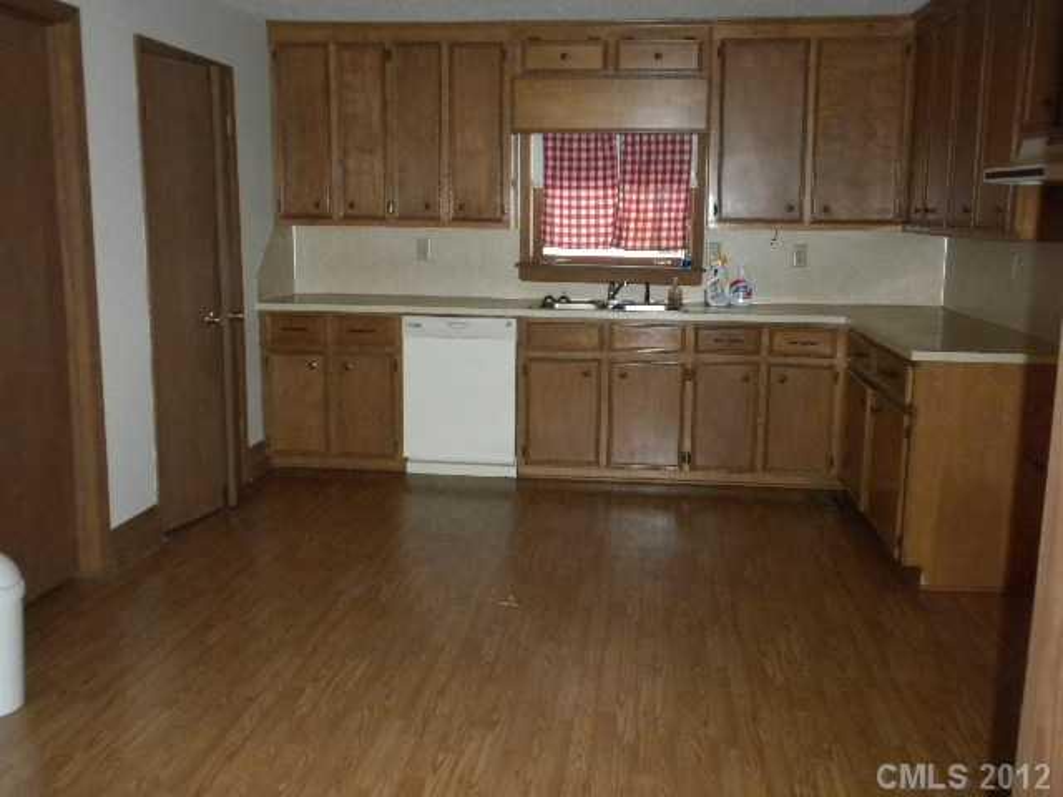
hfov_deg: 50.1
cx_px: 532
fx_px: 1136
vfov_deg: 38.7
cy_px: 398
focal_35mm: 37
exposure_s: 1/30
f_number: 3.5
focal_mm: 6.6
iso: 413
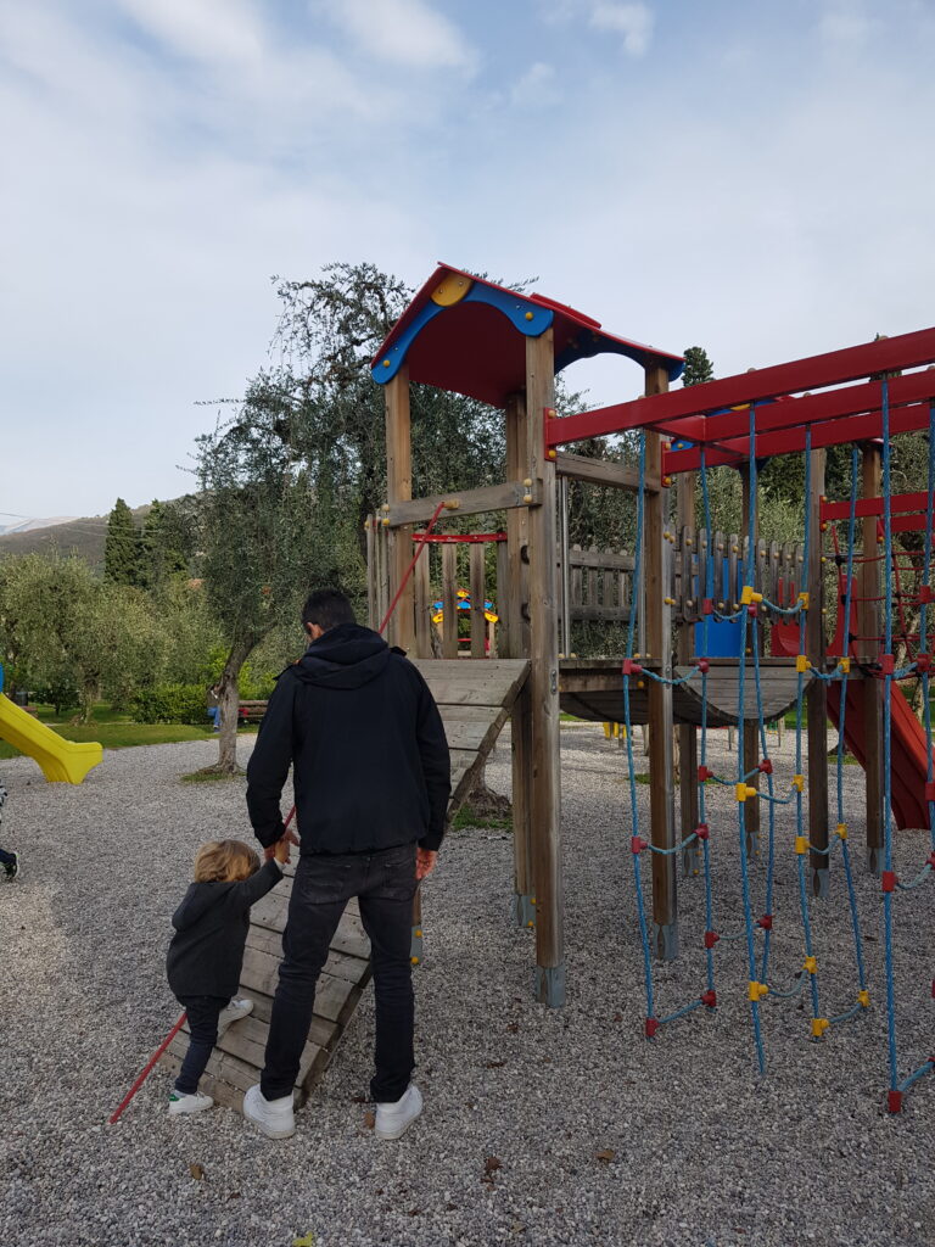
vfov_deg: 67.3
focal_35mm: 26
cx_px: 468
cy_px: 624
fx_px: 936
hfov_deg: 53.1
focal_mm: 4.3
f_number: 1.7
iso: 40
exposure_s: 1/1132
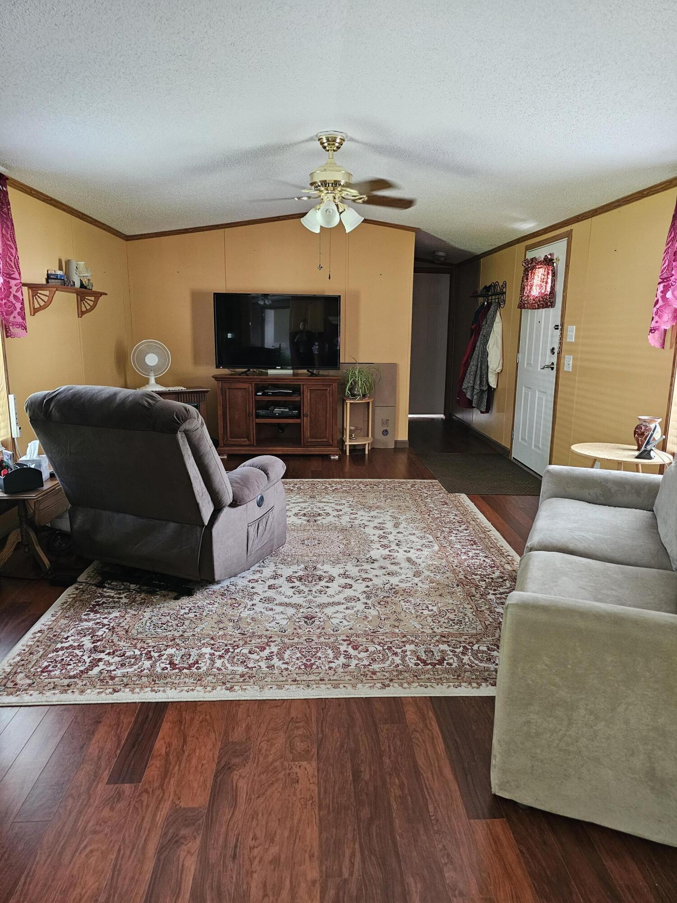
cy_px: 452
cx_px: 338
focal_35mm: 23
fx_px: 600
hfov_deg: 58.9
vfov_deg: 73.9
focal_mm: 6.3
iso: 800
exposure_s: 1/60
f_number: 1.7
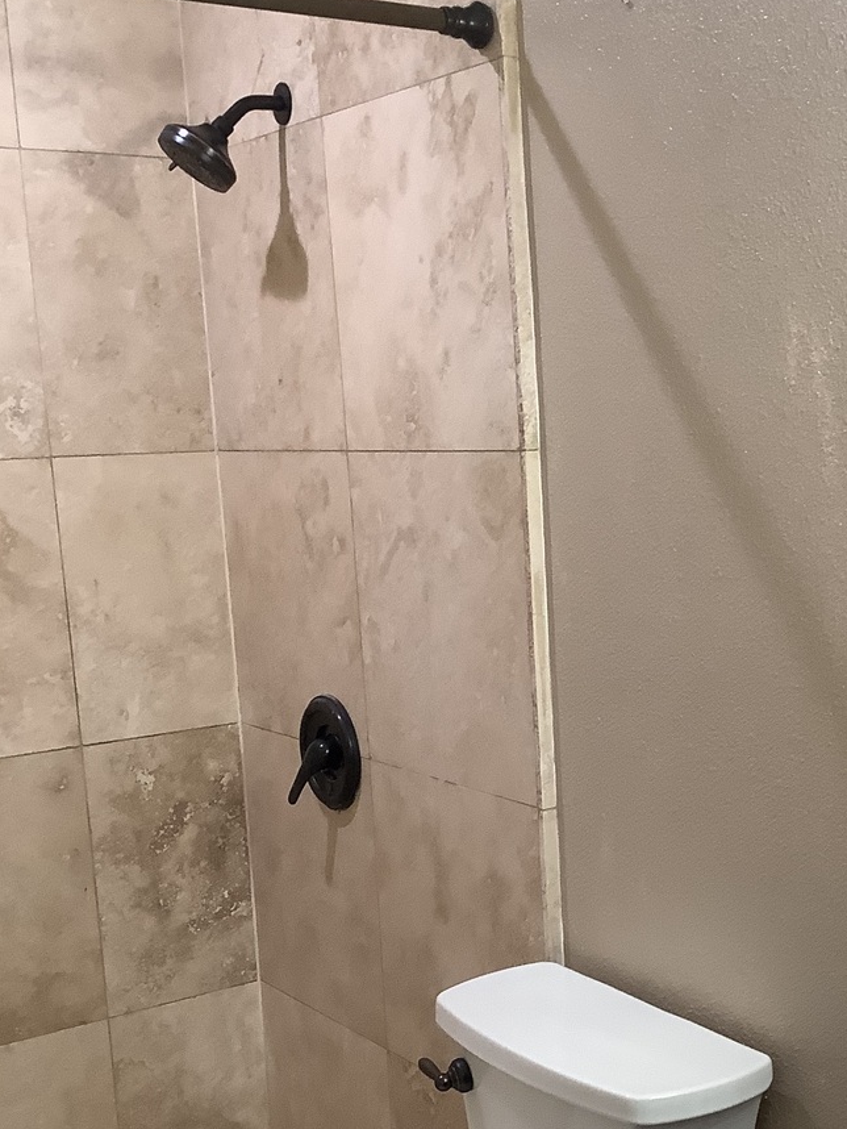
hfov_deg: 27.5
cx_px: 677
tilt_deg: -10.4
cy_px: 730
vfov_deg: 36.5
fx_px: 1696
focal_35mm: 52
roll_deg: +1.6
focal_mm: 3.3
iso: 125
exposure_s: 1/60
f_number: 2.4
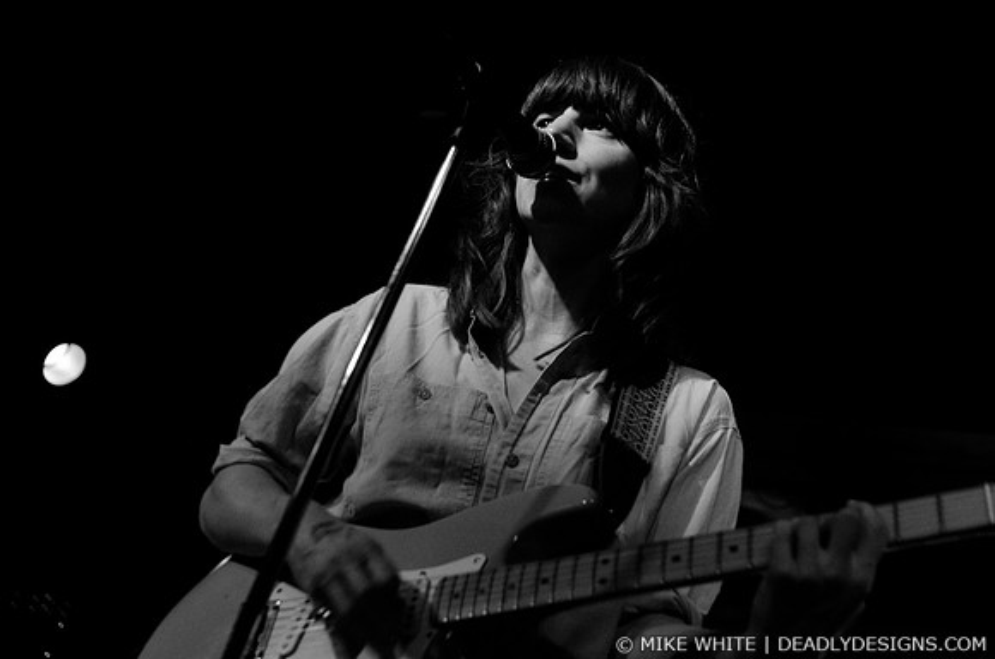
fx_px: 1448
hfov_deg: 37.9
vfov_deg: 25.6
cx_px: 498
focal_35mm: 52
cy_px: 330
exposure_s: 1/80
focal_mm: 35
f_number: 2.8
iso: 1600
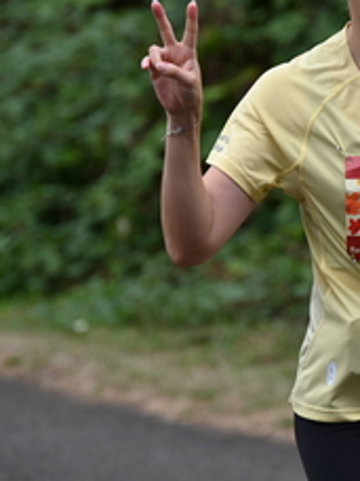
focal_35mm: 464
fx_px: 6434
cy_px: 130
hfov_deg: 3.2
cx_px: 272
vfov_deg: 4.3
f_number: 6.3
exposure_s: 1/500
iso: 360
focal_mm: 200
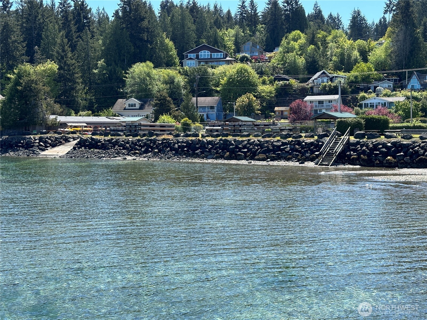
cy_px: 160
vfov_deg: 30.3
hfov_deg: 39.7
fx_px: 592
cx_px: 214
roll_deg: +0.5
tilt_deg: -2.6
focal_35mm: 48
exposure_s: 1/1414
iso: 64
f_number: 1.78
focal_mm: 6.86
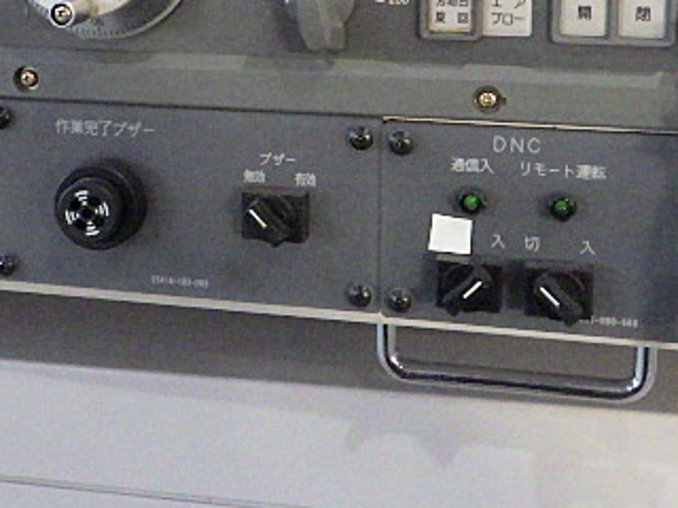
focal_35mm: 56
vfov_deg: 25.0
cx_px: 314
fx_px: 1097
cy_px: 11
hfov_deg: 34.3
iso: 800
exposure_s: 1/45
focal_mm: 5
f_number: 3.5
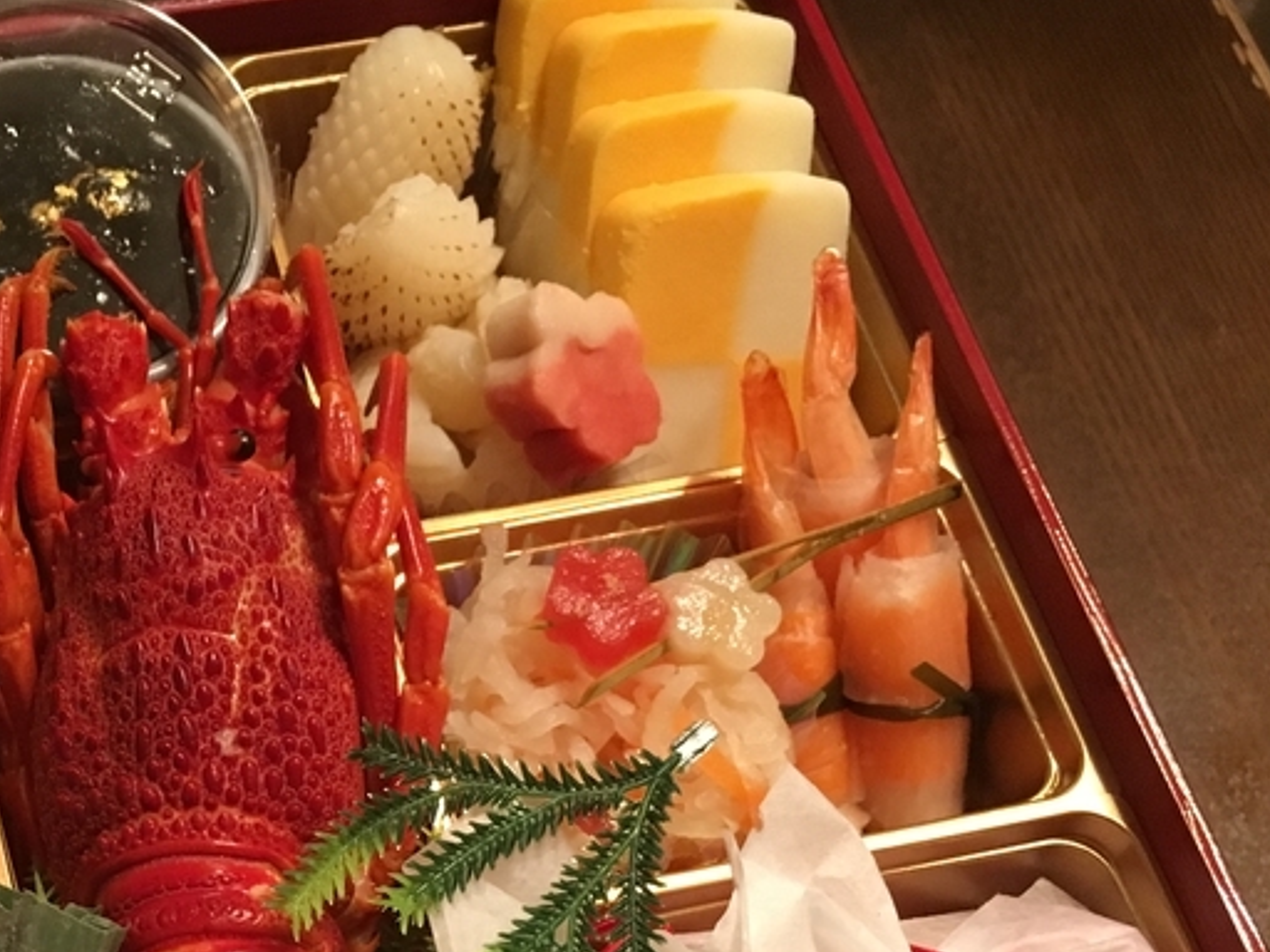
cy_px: 885
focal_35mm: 58
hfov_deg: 31.7
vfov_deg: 24.4
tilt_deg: -65.8
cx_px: 127
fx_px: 2128
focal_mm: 4.15
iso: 200
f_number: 2.2
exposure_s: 1/24
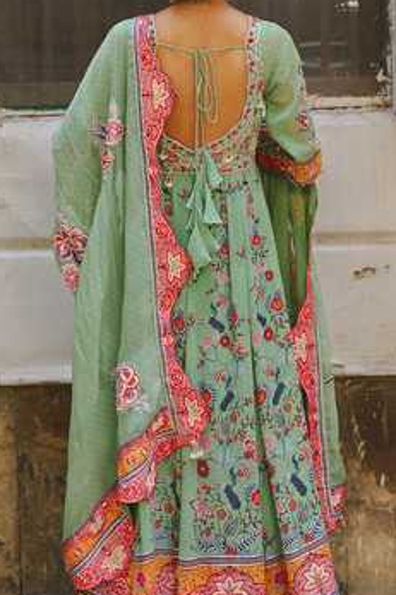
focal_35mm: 53
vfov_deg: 37.5
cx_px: 209
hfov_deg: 25.5
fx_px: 875
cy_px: 303
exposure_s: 1/1000
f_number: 2
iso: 200
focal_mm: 35
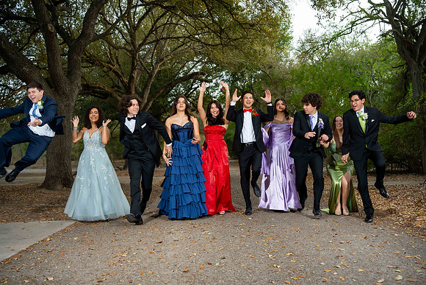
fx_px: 414
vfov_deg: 37.9
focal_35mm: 35
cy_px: 142
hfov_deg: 54.4
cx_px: 213
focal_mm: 35
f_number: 3.2
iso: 250
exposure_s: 1/200
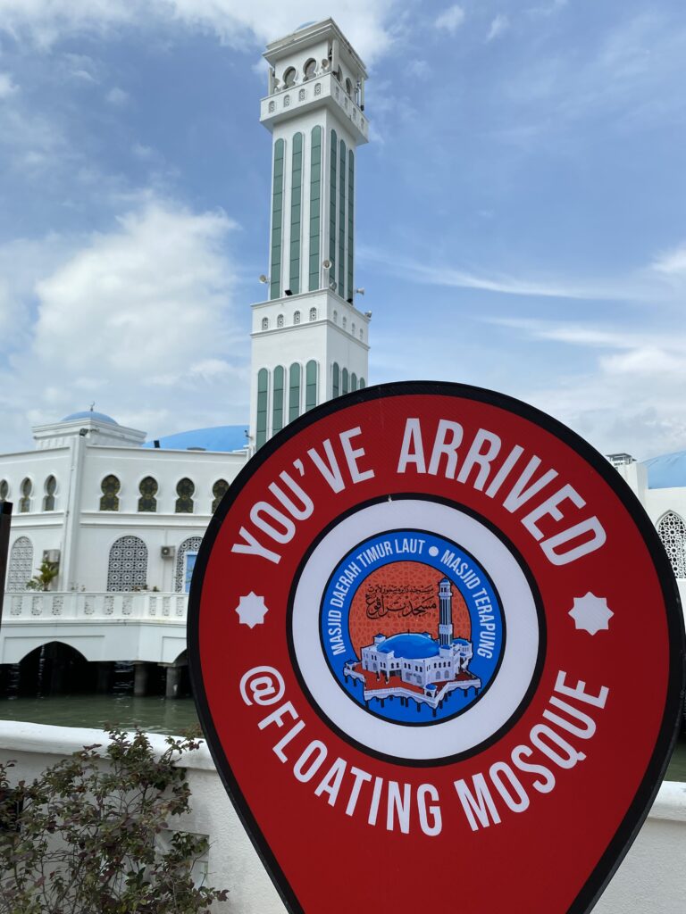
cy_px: 457
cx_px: 343
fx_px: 687
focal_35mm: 26
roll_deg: +0.1
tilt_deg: +11.9
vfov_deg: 67.3
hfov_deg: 53.1
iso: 32
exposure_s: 1/3401
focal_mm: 4.25
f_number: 1.8
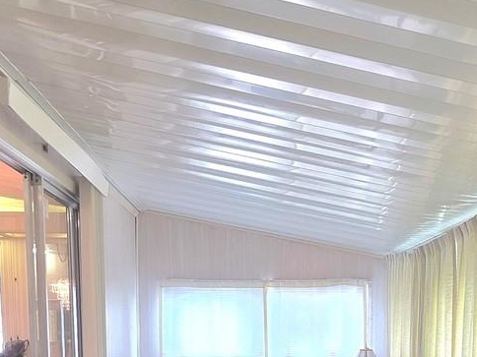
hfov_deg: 43.4
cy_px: 381
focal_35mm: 43
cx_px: 309
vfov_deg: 30.5
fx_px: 593
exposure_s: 1/60.2
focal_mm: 2.2
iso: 160
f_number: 1.9
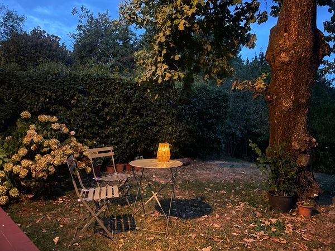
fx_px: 252
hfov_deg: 67.3
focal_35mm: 26
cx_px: 168
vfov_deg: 53.1
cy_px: 126
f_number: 1.6
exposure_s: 1/8
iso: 800
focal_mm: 4.2
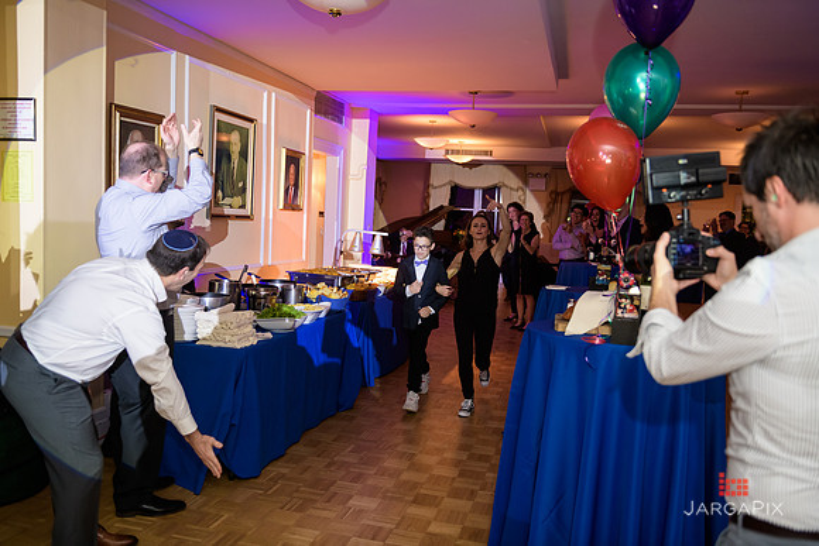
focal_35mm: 31
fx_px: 705
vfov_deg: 42.3
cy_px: 273
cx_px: 410
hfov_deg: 60.3
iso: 800
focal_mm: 31
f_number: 3.2
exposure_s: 1/125
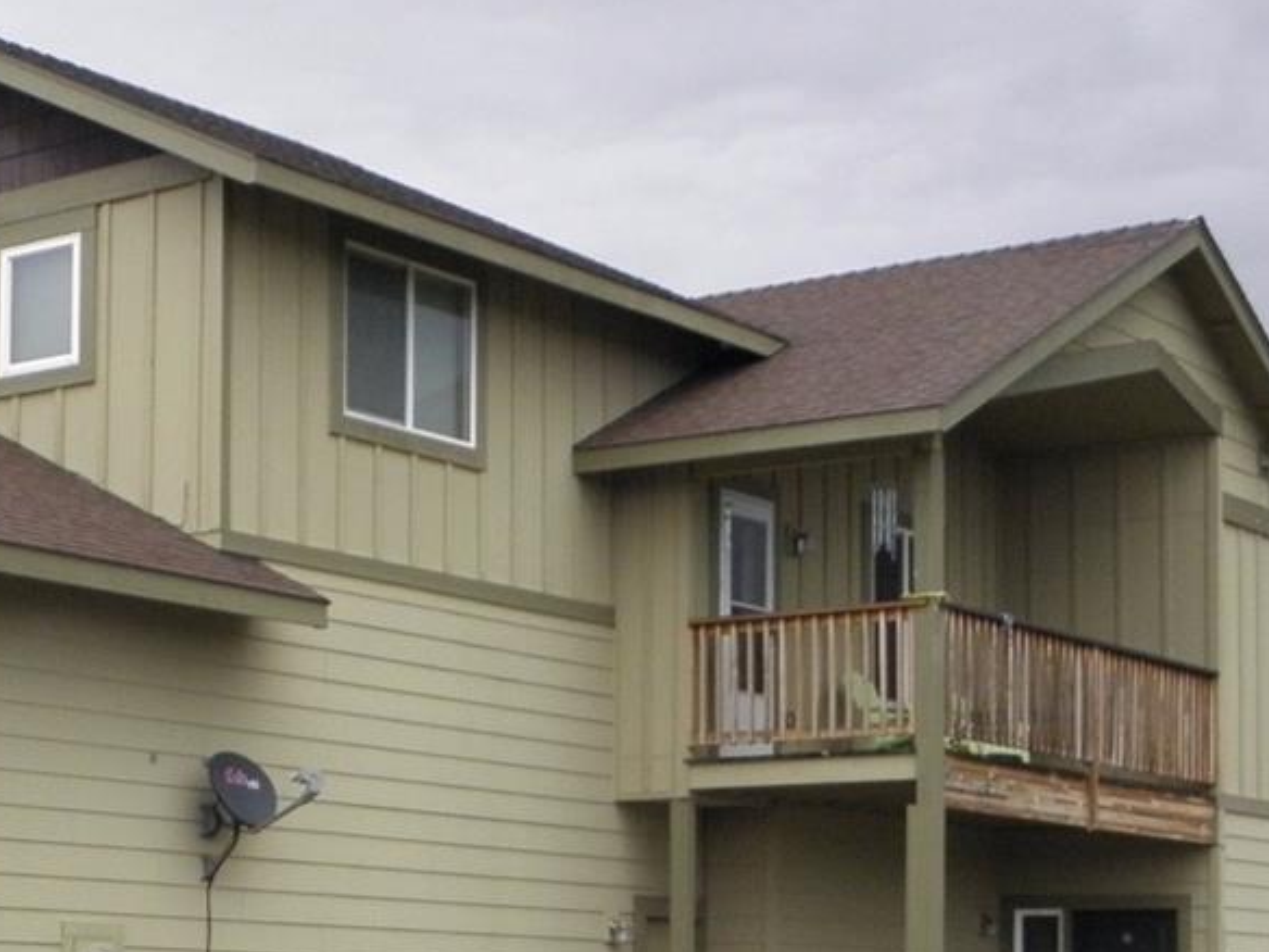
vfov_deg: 18.7
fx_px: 2823
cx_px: 104
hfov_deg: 24.5
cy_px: 898
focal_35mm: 77
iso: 200
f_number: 7.2
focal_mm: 5.5
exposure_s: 1/200
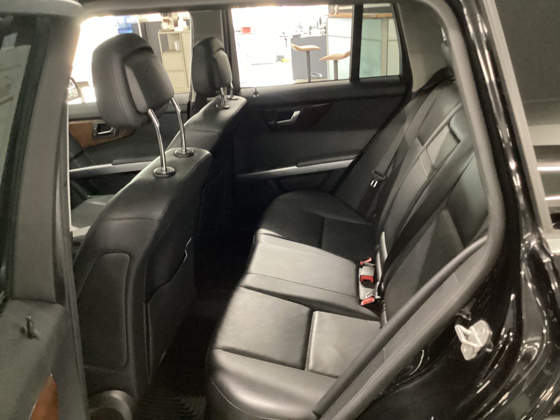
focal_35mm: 31
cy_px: 210
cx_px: 280
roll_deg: +4.0
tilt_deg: -24.3
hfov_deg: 58.4
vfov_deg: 45.4
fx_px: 502
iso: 640
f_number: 2.4
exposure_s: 1/20
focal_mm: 3.3
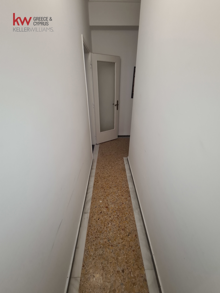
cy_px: 146
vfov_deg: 106.2
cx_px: 110
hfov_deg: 89.9
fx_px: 110
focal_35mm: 13
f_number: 2.2
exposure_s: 1/50
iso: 125
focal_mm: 2.2
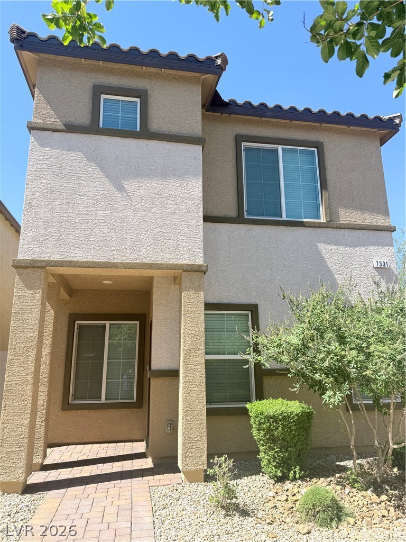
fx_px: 375
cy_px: 271
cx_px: 203
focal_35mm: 24
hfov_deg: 56.8
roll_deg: -0.4
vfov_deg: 71.6
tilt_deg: +13.6
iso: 80
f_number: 1.78
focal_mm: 6.76
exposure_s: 1/2801
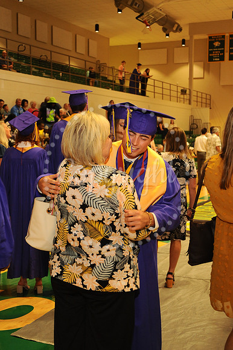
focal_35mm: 52
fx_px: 505
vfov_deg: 38.2
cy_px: 175
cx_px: 116
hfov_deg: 26.0
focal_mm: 52
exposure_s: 1/80
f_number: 5.6
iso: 2000
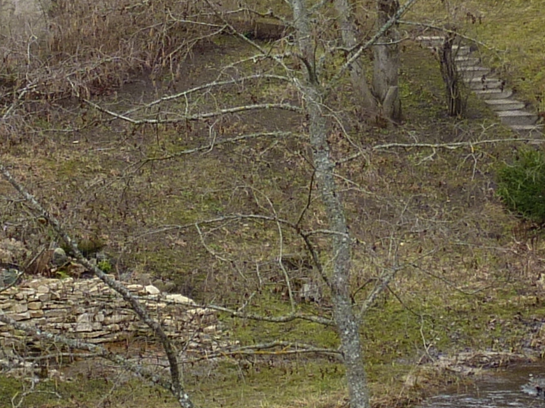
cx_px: -35
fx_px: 2818
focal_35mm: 179
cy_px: 115
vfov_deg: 8.3
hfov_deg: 10.9
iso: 80
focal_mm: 6.9
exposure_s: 1/160
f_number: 4
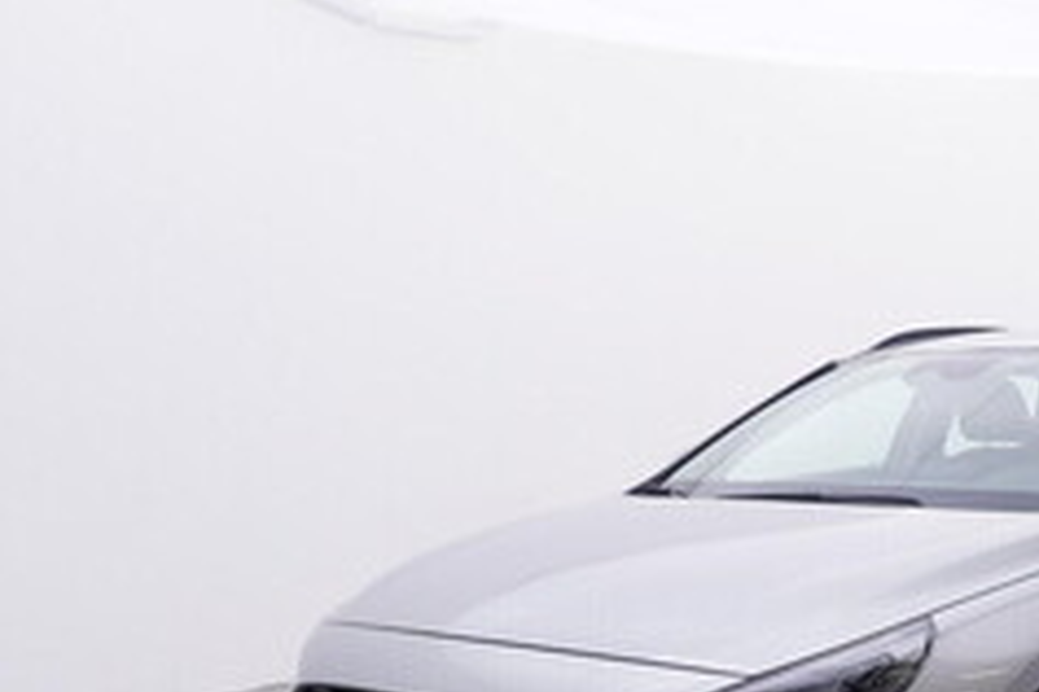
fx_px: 1505
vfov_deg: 25.3
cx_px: 1054
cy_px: 589
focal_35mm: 52
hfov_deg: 34.4
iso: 200
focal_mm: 15
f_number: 5
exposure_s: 1/80
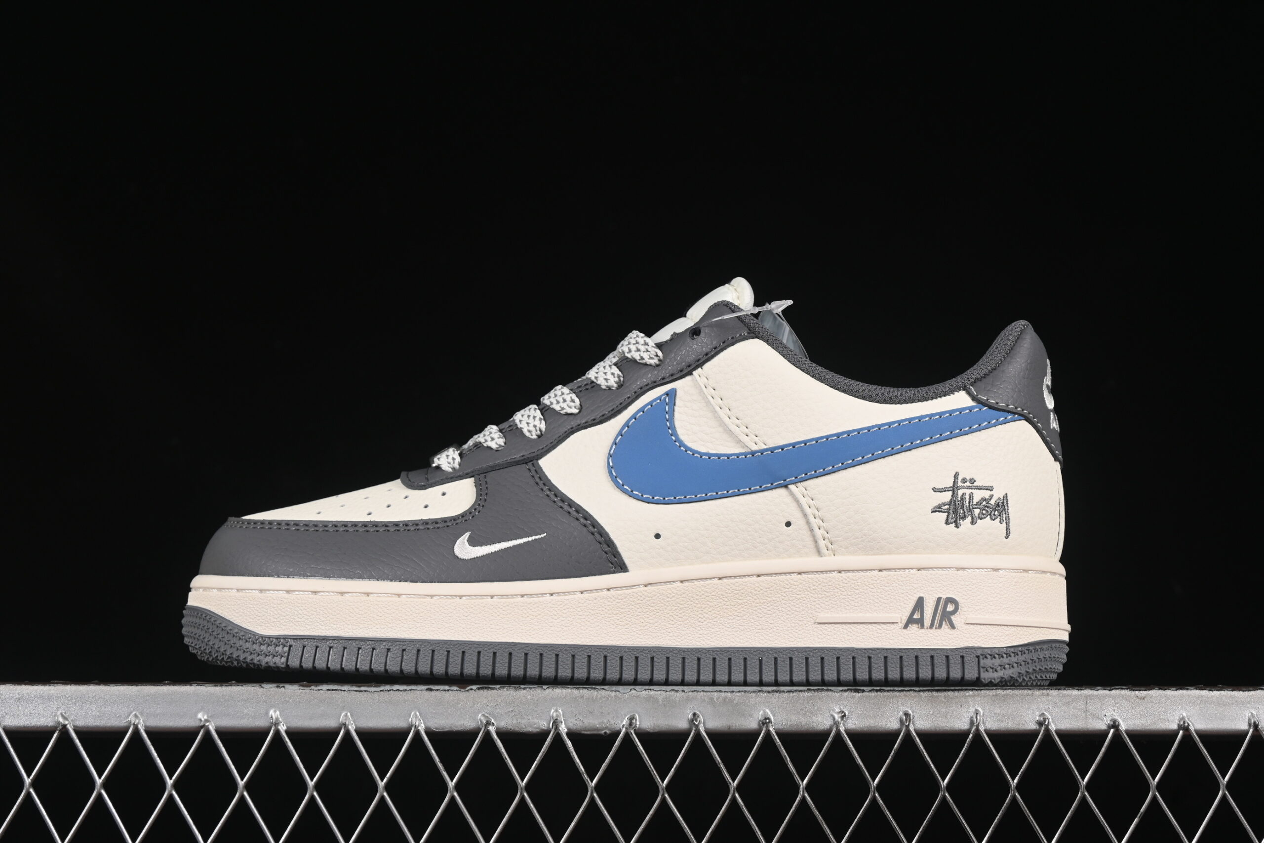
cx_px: 632
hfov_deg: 27.0
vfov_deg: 18.2
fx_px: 2633
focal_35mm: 75
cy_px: 422
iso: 160
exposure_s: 1/80
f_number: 8
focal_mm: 50
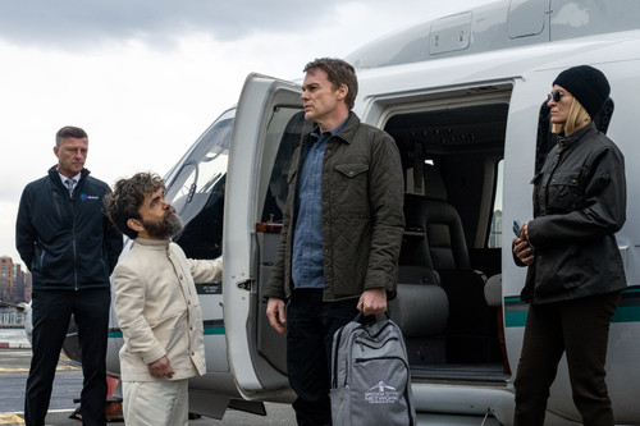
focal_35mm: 51
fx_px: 906
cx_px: 320
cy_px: 213
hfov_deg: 38.9
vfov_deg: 26.5
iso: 800
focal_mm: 51
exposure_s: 1/640
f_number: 10
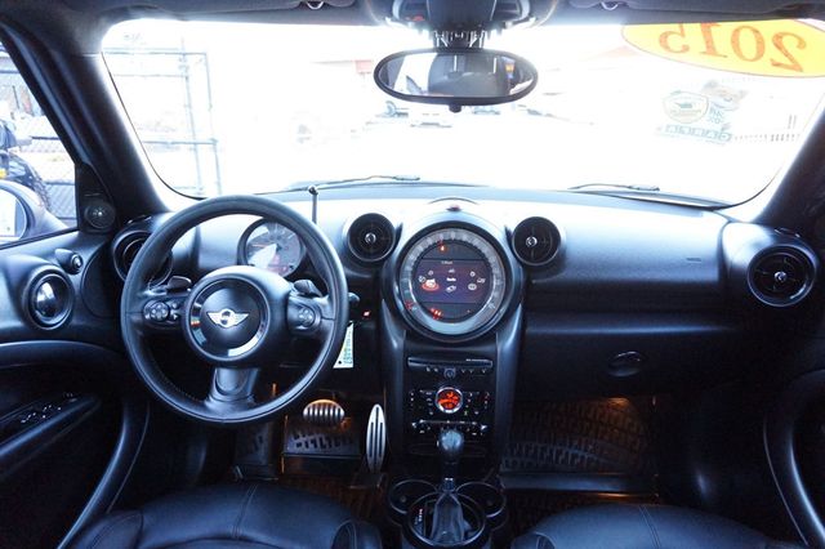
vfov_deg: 53.1
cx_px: 412
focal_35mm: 24
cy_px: 274
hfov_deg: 73.8
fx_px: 550
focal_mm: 16
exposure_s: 1/125
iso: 3200
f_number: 3.5
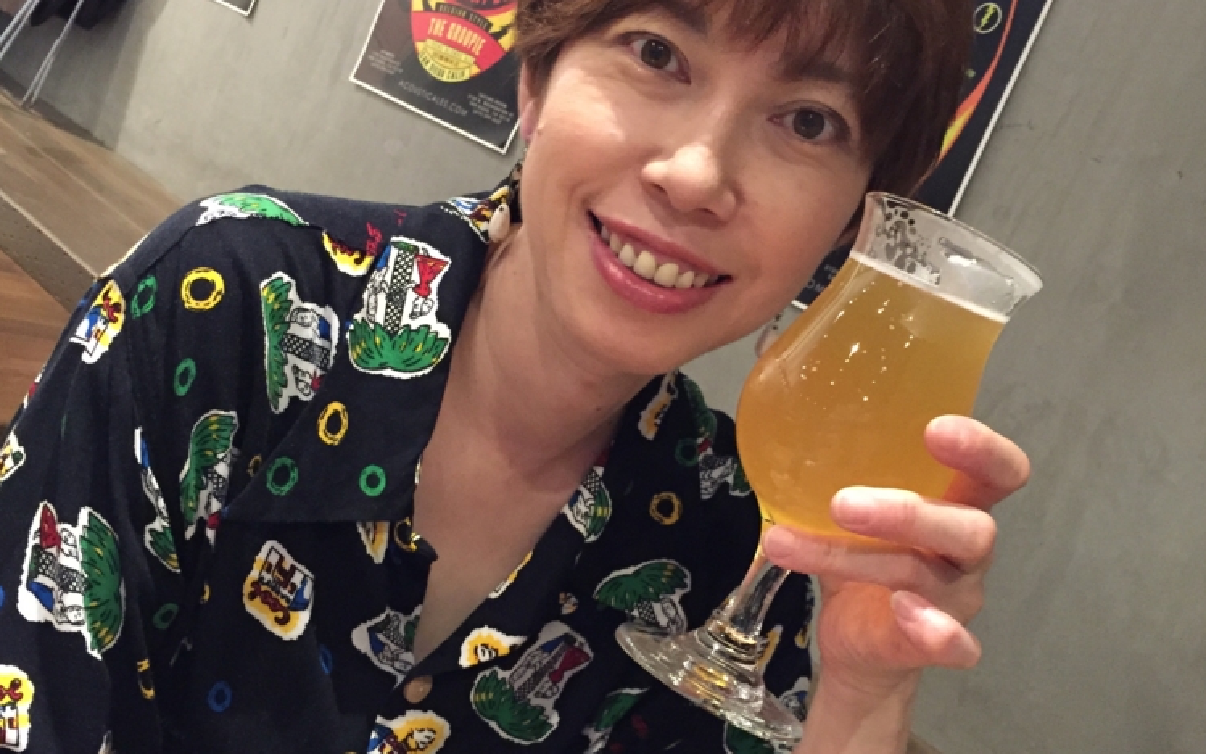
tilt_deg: -7.5
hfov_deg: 47.2
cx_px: 596
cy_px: 316
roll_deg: -23.3
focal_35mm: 42
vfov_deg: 30.5
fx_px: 1380
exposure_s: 1/17
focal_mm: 4.15
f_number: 2.2
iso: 400
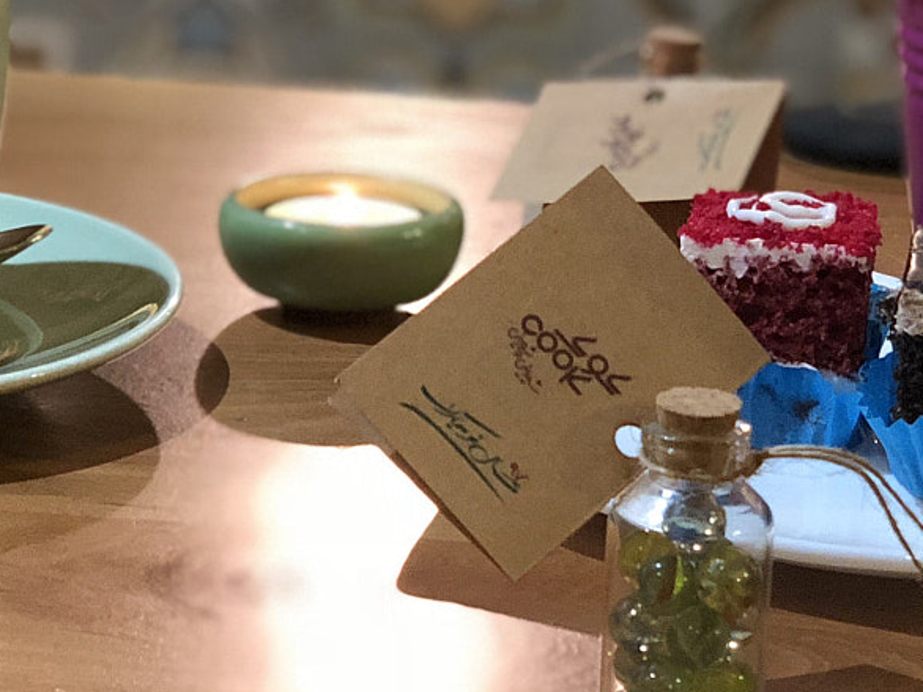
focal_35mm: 142
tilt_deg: -13.7
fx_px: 3785
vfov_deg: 10.4
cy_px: 210
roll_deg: -3.5
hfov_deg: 13.9
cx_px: 696
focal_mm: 6
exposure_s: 1/20
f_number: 2.4
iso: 160
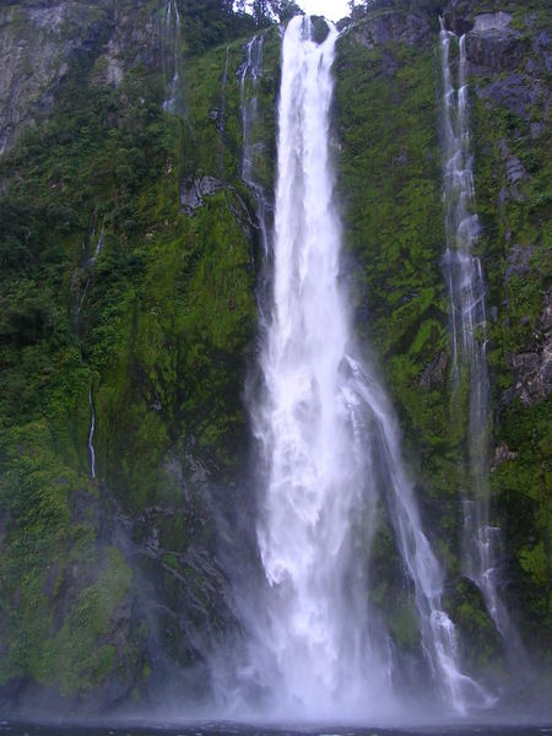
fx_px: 808
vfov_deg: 49.0
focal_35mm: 38
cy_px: 368
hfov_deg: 37.7
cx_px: 276
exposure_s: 1/56.6
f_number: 2.8
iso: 50
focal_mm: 5.8
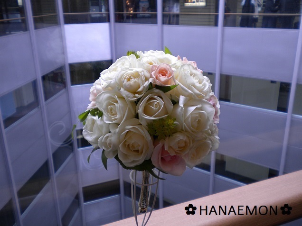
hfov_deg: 52.6
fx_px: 305
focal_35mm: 35
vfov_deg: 40.7
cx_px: 151
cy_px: 113
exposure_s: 1/71.4
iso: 101
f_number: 3.1
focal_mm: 6.3
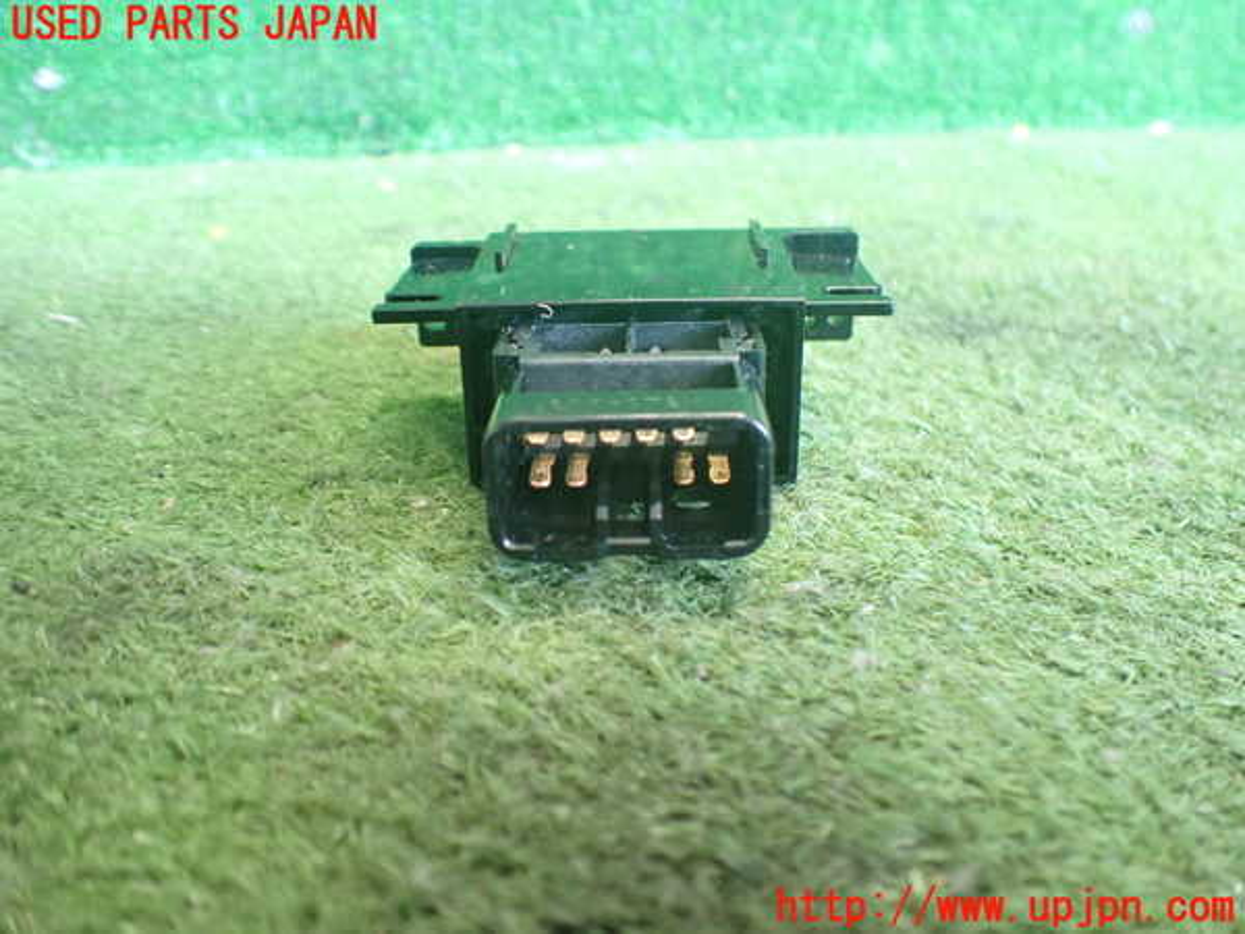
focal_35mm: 30
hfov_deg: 60.0
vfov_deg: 46.8
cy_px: 467
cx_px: 622
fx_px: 1079
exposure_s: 1/40
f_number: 2.3
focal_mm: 5.4
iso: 800
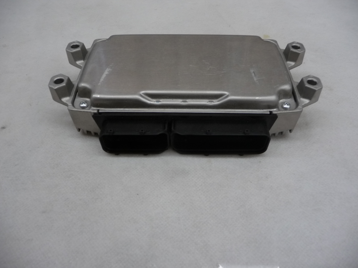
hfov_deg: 63.4
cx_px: 179
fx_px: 290
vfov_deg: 49.7
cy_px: 134
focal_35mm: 28
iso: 125
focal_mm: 4.7
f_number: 3.3
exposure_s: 1/30
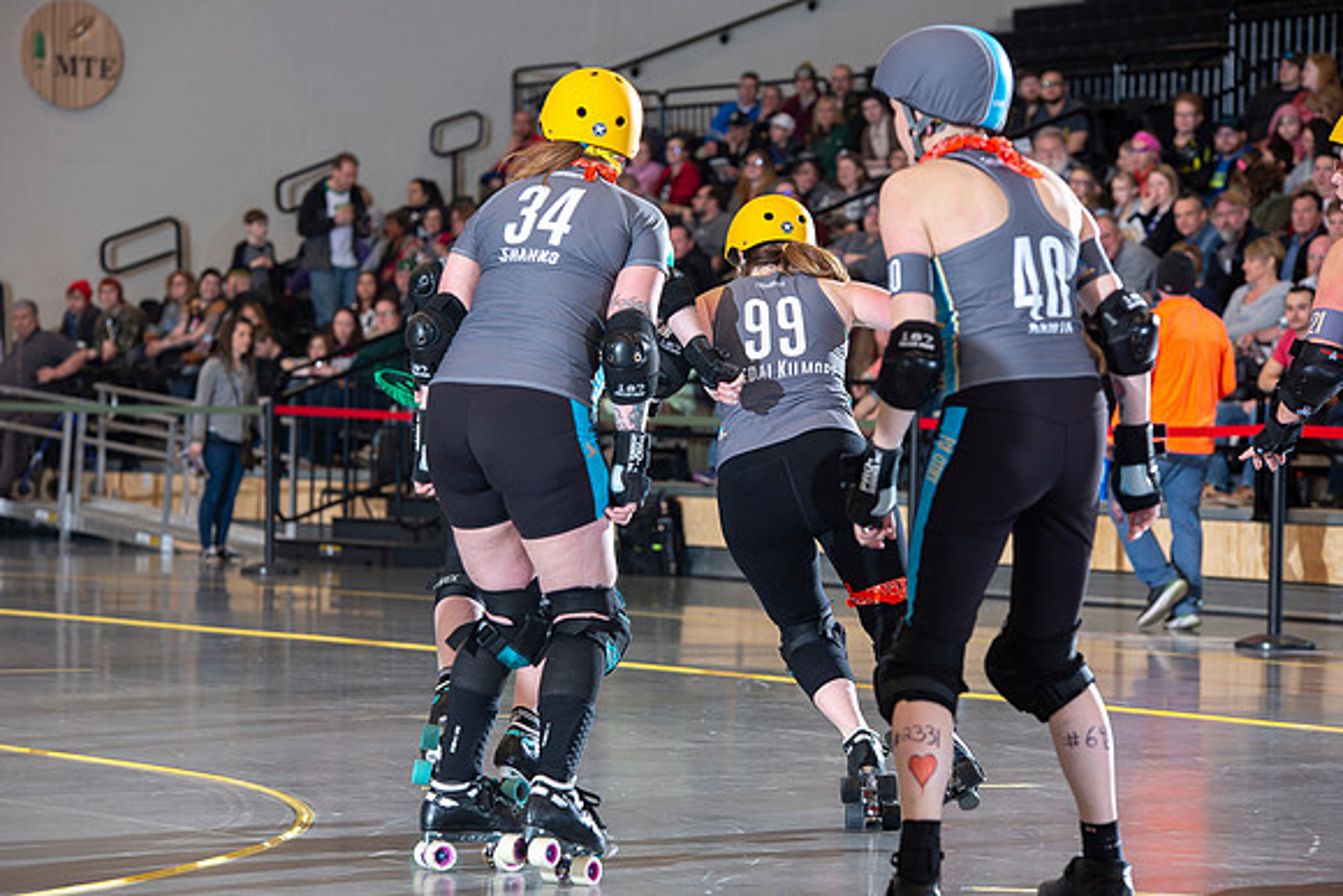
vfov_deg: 9.8
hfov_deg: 14.7
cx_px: 672
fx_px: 5224
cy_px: 448
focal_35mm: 140
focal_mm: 140
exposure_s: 1/160
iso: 640
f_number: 5.6
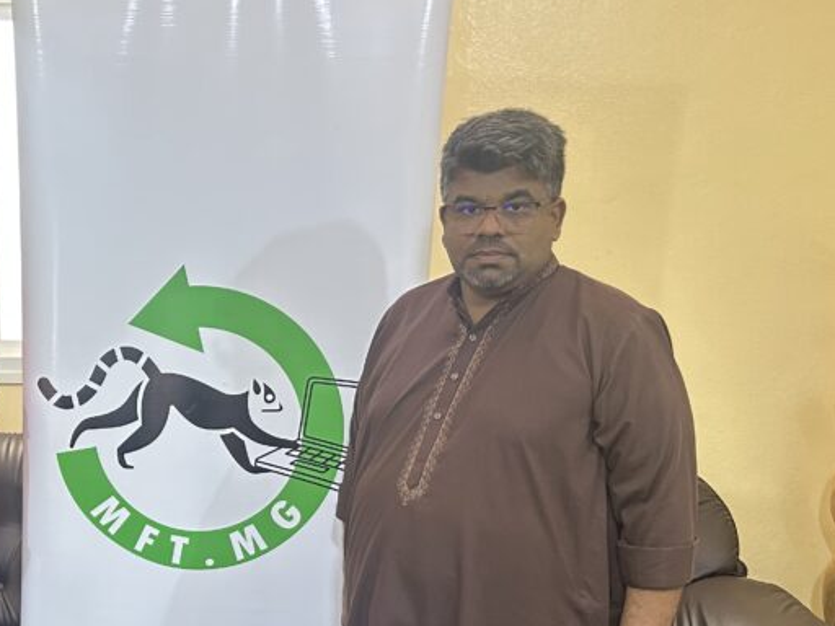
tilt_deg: -12.6
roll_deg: -0.5
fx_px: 1158
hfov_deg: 38.1
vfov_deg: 29.8
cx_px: 160
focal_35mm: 48
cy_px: 470
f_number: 1.78
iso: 500
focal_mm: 6.86
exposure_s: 1/60
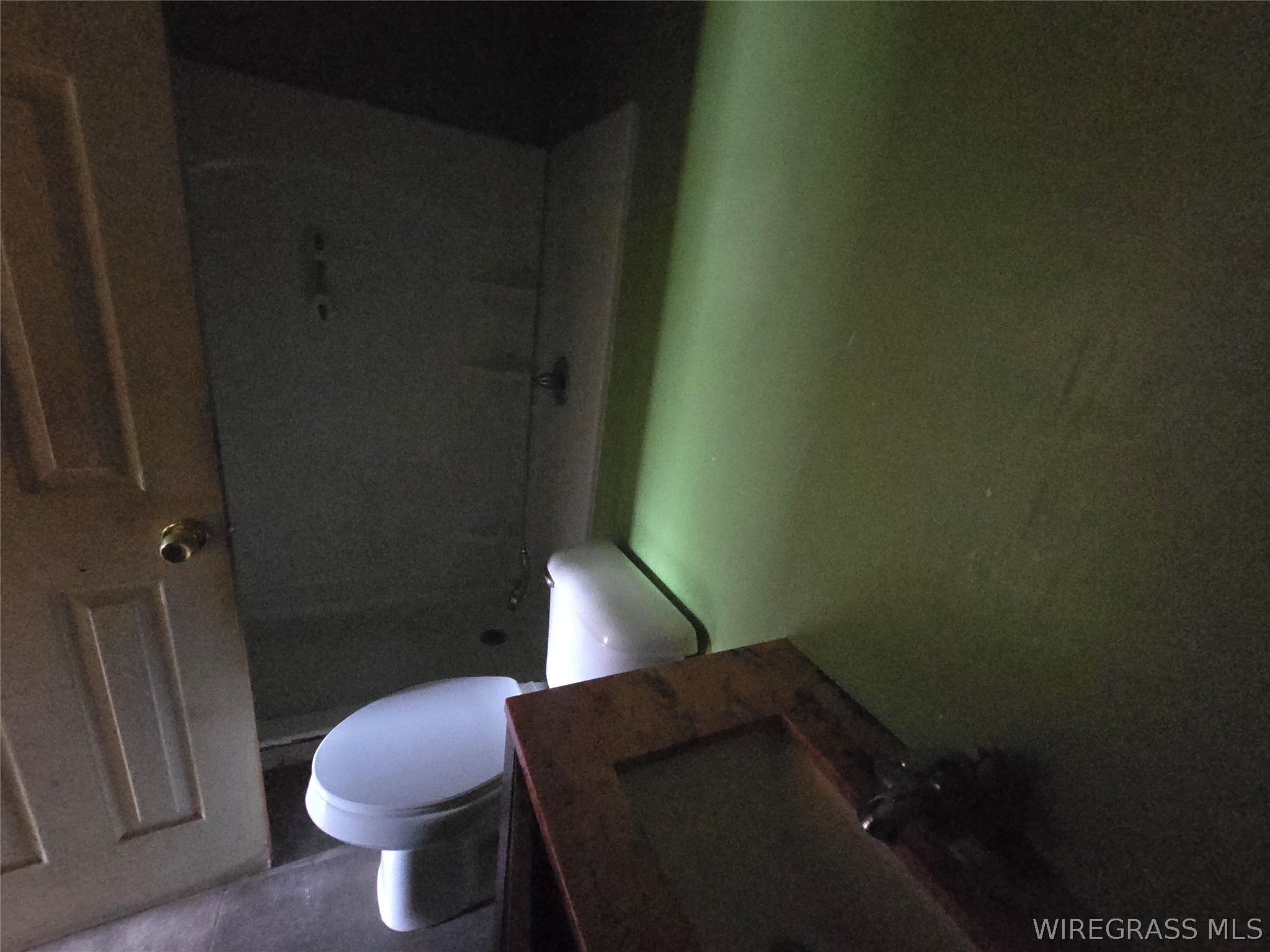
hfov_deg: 106.2
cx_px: 635
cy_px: 476
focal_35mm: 13
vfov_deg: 89.9
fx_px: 477
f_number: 2.2
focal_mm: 2.2
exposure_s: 1/24
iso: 2000
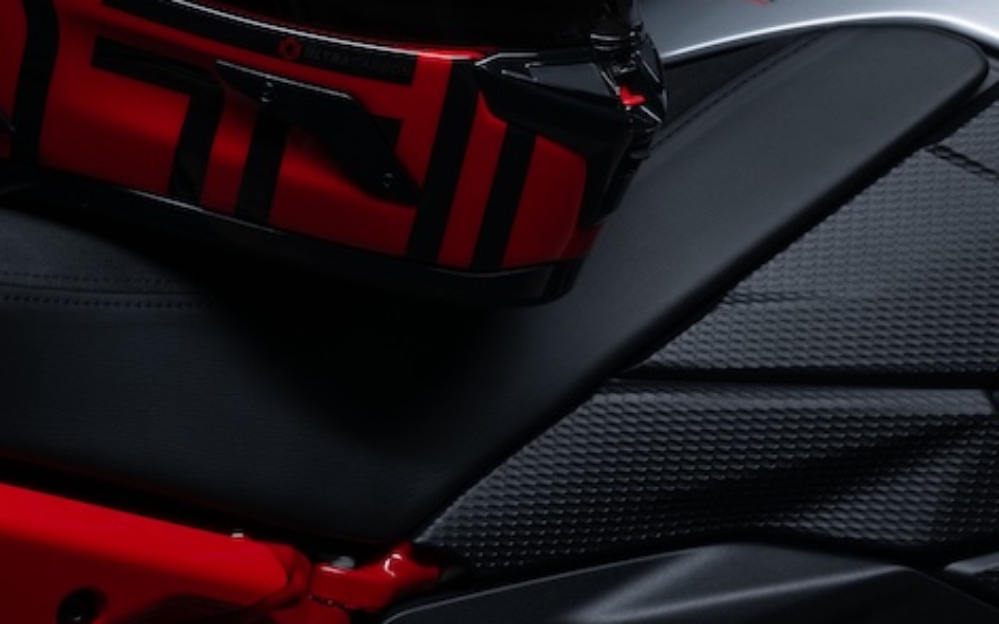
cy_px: -47
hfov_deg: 17.8
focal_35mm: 114
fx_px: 3104
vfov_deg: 11.3
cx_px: -6
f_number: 11
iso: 100
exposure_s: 1/160
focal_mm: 44
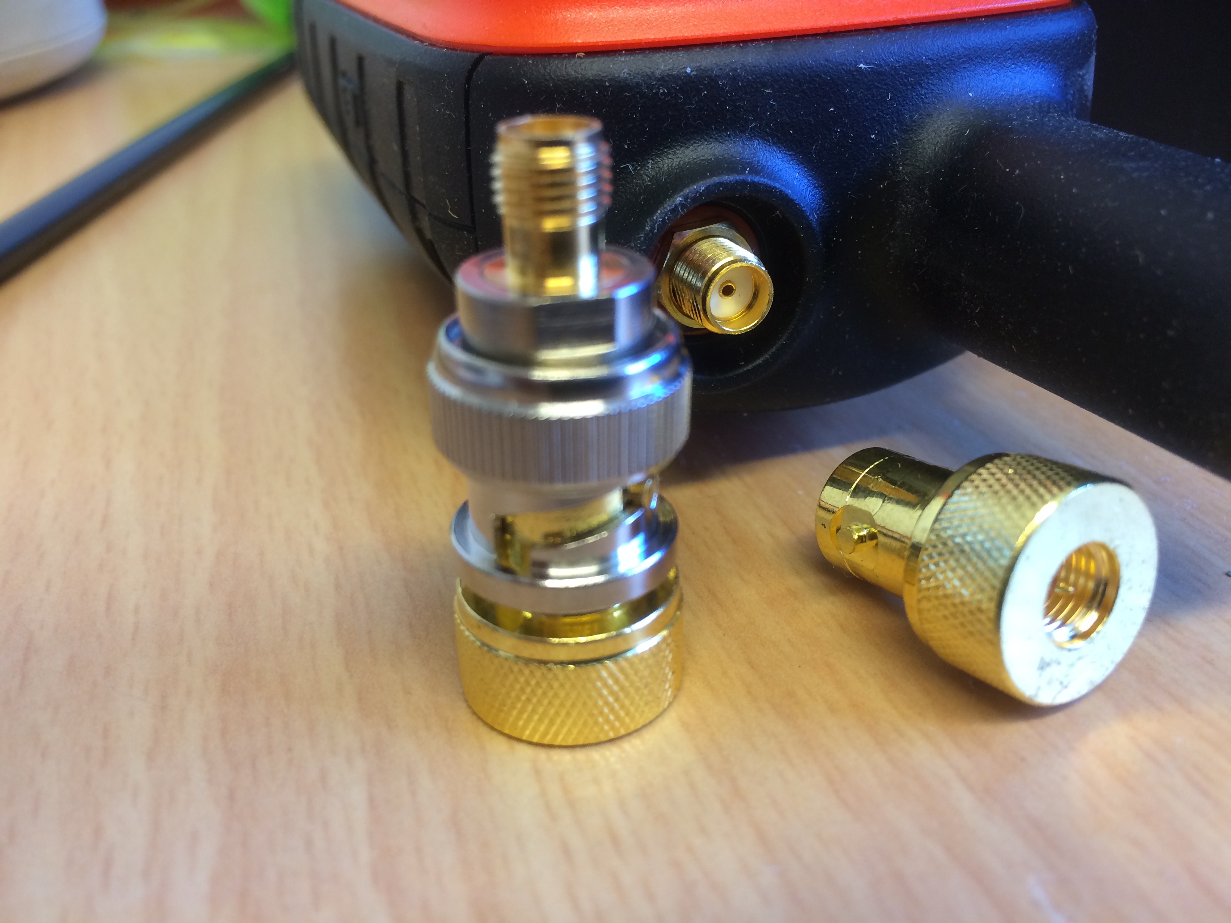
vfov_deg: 48.2
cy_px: 462
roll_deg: +1.6
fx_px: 1031
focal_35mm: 29
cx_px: 616
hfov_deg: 61.7
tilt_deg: -29.4
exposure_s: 1/33
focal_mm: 4.15
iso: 50
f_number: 2.2
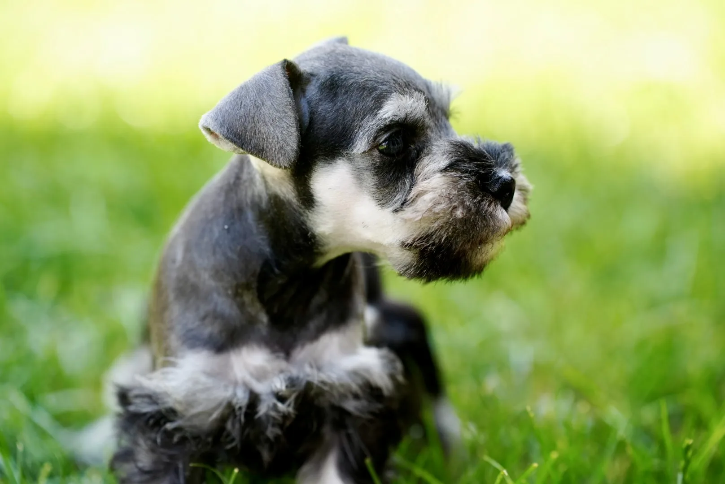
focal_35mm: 150
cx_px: 362
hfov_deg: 13.7
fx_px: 3023
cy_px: 242
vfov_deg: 9.2
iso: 200
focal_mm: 150
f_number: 4
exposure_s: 1/160
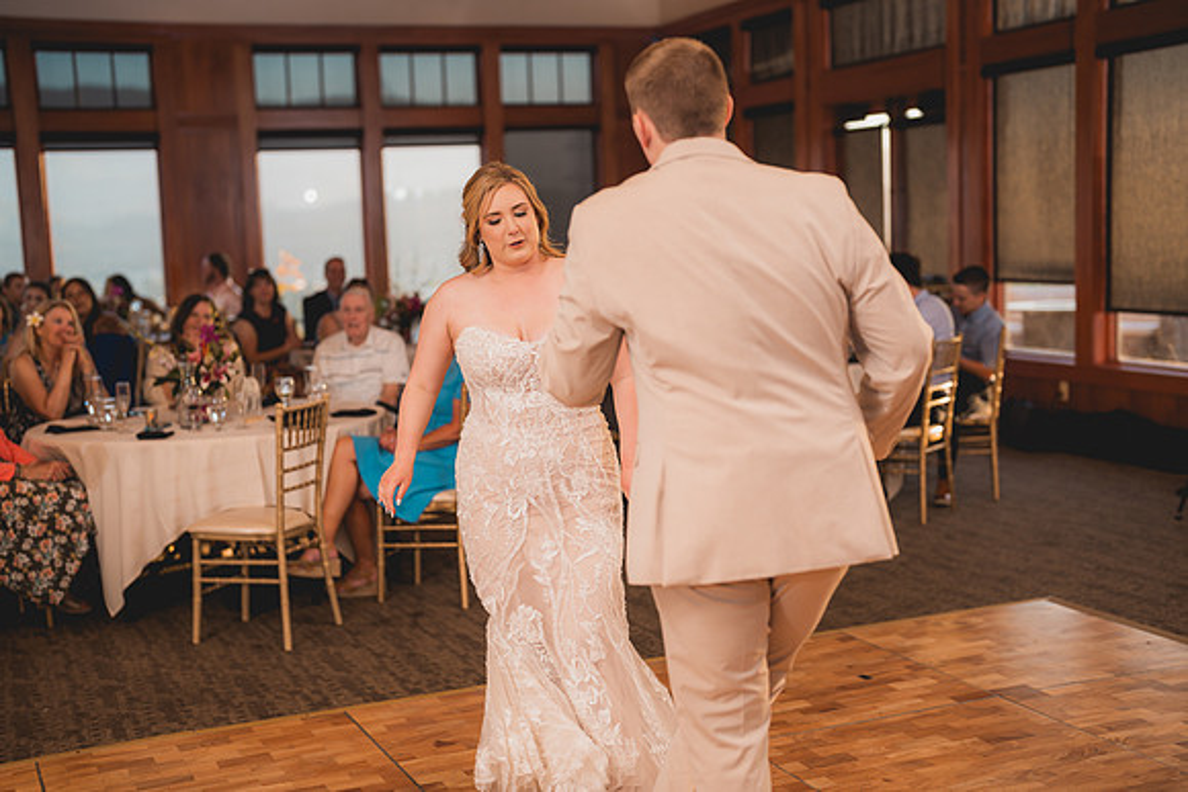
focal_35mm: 50
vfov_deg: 27.0
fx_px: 1650
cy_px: 396
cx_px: 594
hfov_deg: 39.6
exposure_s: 1/250
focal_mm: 50
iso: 125
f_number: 1.8
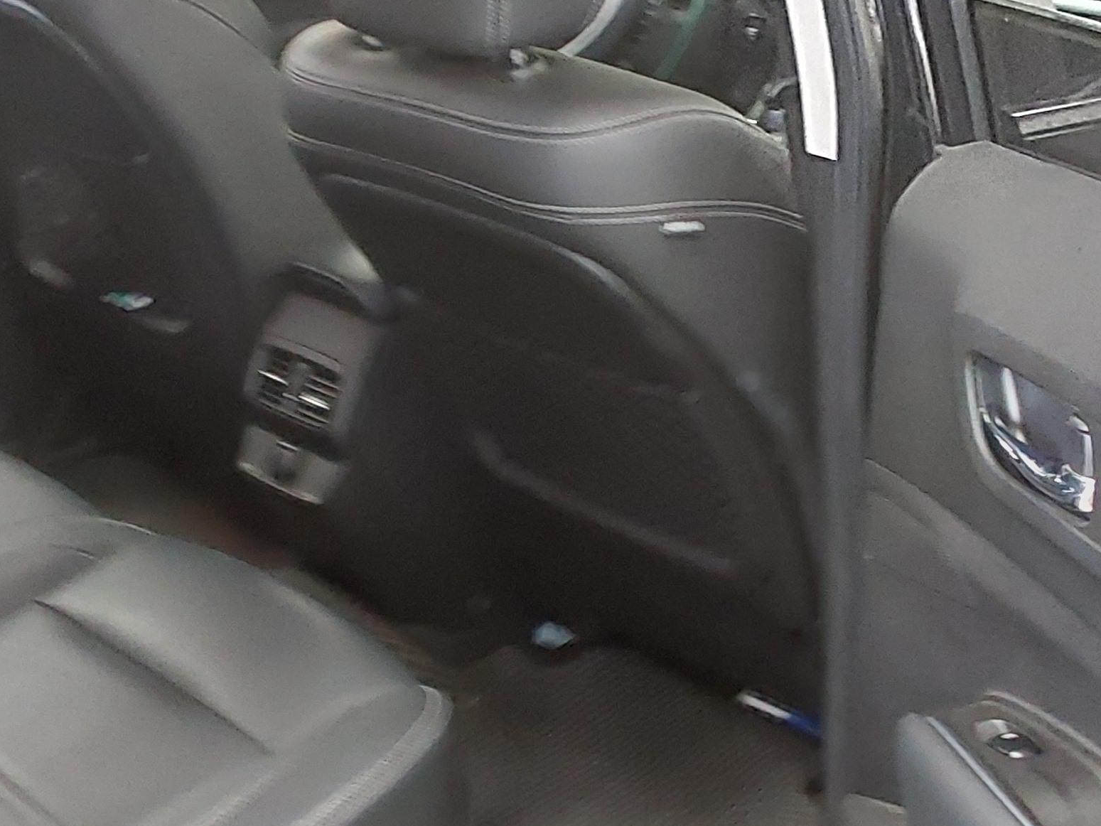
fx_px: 1877
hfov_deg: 32.7
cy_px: 398
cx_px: 590
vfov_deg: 24.8
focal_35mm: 59
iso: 400
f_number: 1.9
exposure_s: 1/30
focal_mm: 2.91
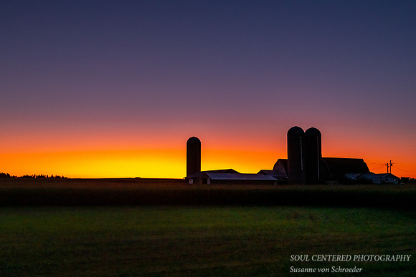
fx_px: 454
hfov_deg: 49.2
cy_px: 138
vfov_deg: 34.0
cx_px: 208
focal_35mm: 39
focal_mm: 38
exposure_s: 1/40
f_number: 8
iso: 2000
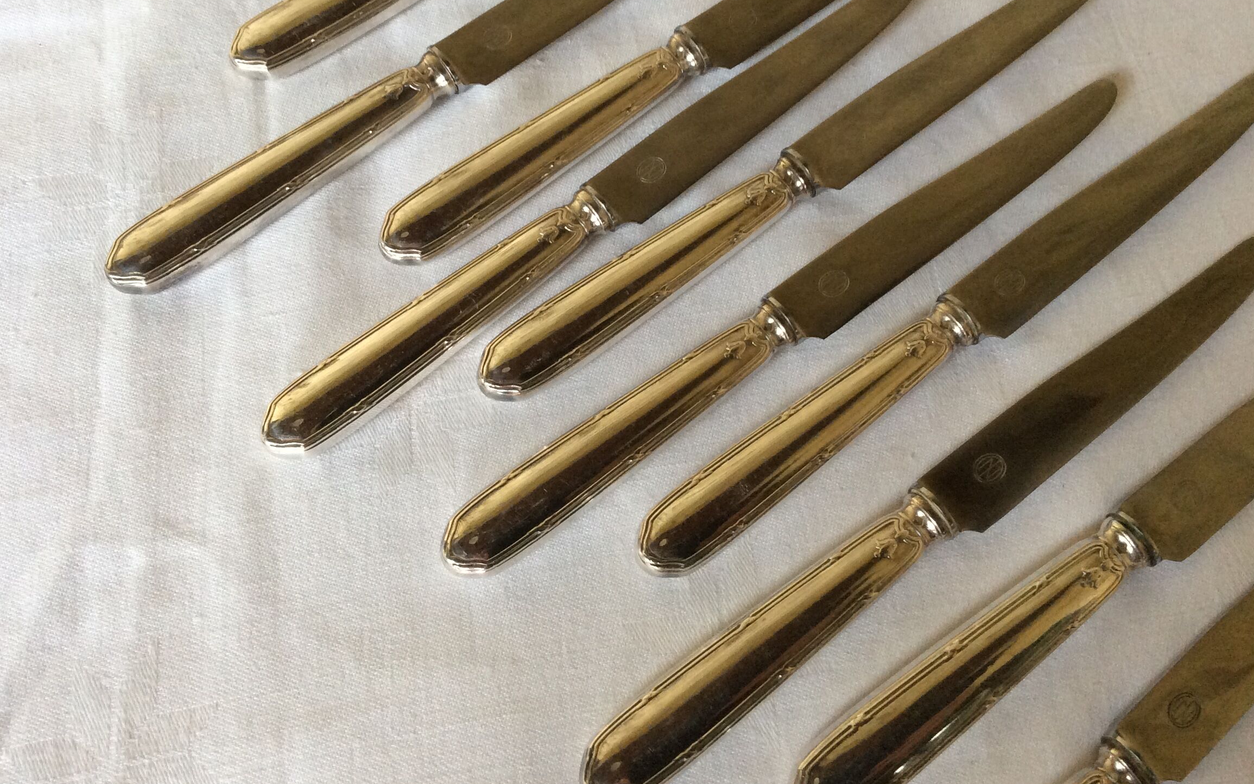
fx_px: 1299
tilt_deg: -66.9
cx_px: 651
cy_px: 283
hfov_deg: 51.5
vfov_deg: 33.4
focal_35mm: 38
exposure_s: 1/25
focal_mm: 3.3
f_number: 2.4
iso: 100
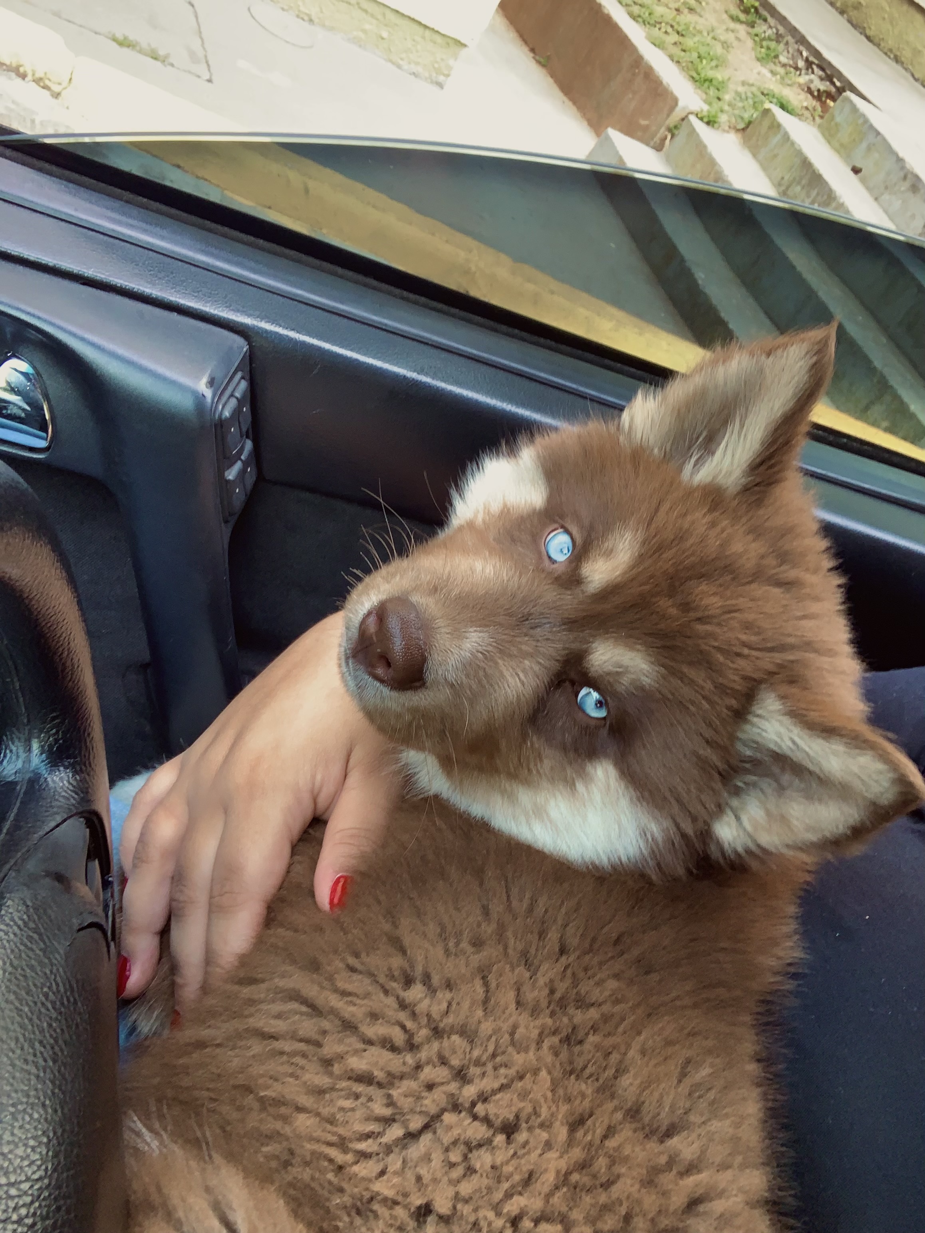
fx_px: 1140
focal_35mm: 32
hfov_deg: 44.2
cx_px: 462
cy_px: 616
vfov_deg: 56.8
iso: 80
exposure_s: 1/60
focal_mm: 2.87
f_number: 2.2
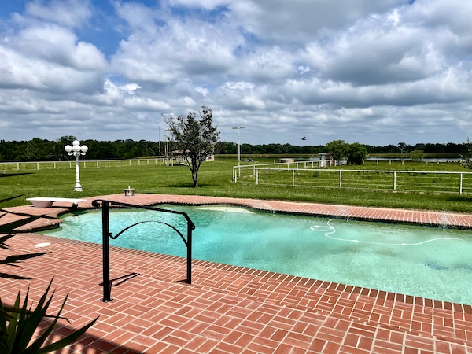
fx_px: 341
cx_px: 236
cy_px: 177
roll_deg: +0.6
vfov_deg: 54.9
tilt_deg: -5.4
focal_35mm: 25
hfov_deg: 69.4
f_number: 1.6
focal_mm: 5.1
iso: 32
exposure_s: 1/6250
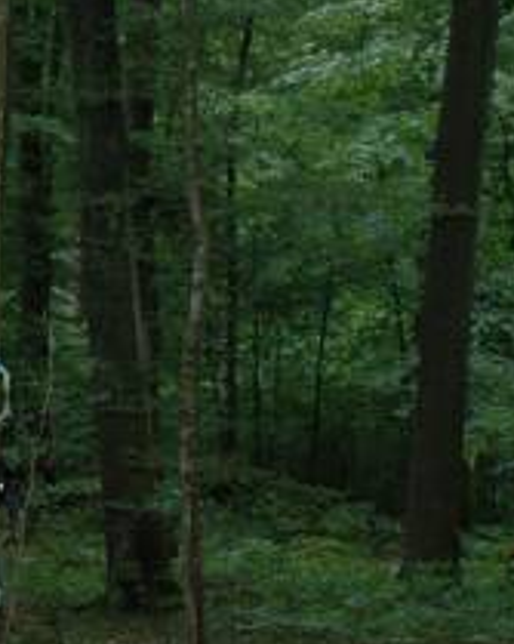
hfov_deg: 11.7
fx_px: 2455
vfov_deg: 14.8
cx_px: -142
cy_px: 587
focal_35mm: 129
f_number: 4
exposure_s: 1/60
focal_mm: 24
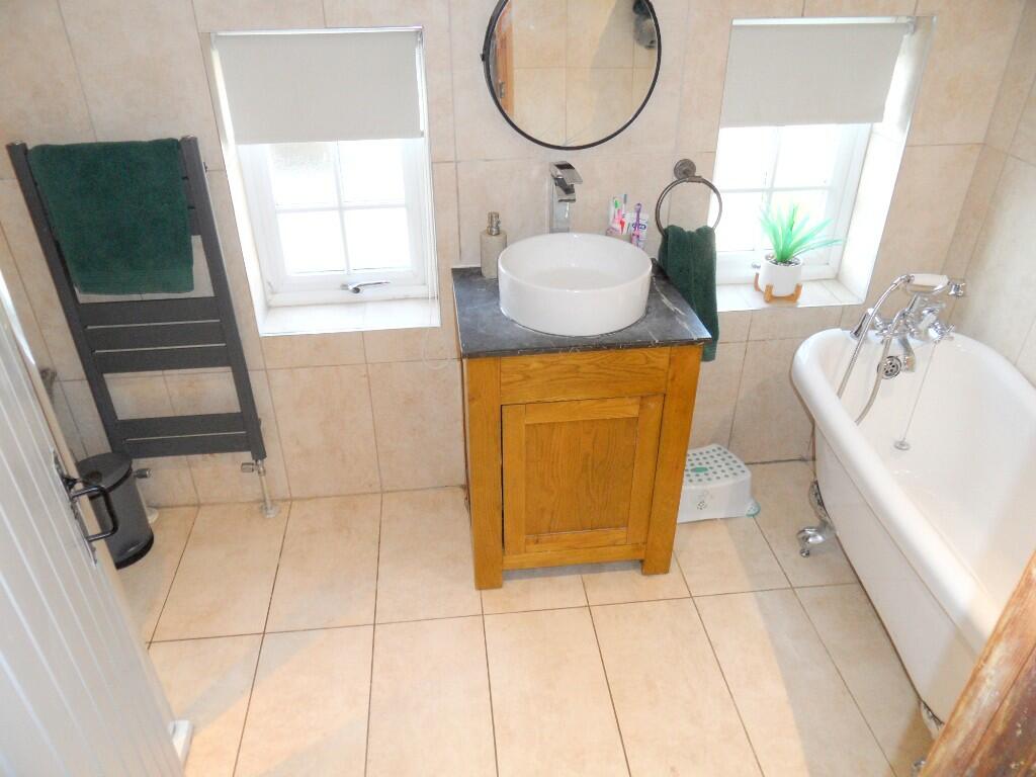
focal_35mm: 24
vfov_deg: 56.8
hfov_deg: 71.6
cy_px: 388
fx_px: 718
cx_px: 518
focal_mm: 3.9
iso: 120
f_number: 3.2
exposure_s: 1/30
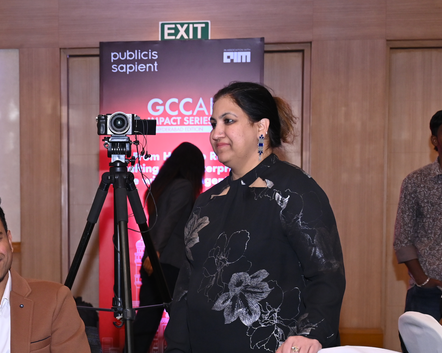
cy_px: 301
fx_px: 1151
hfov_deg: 21.1
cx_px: 20
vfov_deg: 17.3
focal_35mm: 88
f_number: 5
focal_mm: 43
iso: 1000
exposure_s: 1/160
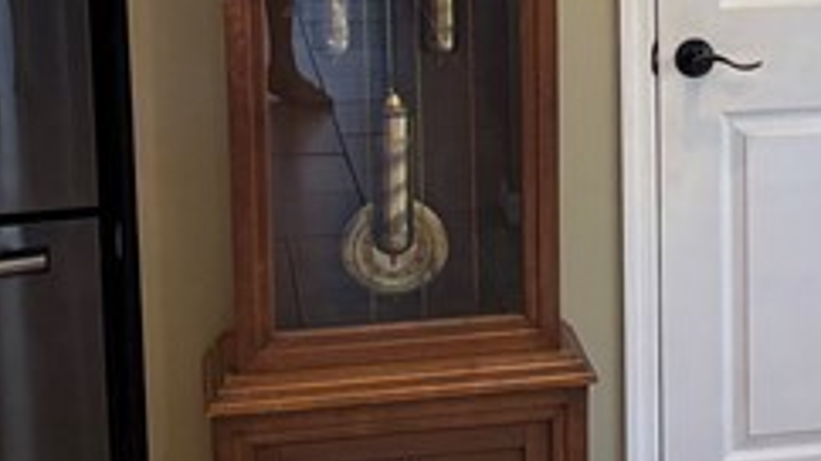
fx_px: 2612
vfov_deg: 10.0
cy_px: -10
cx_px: 909
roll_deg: -0.3
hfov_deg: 17.3
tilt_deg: -9.8
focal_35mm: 120
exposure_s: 1/120
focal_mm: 5.96
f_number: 1.6
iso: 80
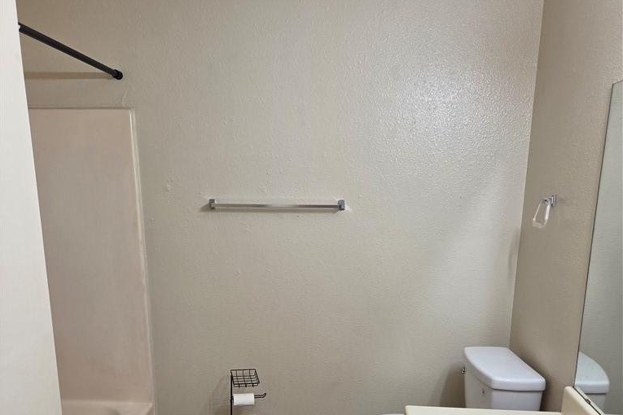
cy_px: 311
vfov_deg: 40.0
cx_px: 311
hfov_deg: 58.7
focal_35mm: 32
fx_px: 554
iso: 125
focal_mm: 5.4
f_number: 1.8
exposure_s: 1/120
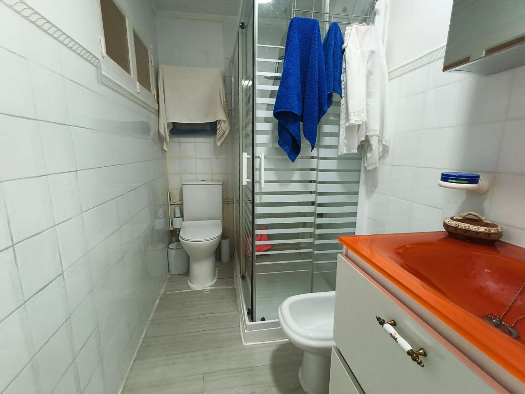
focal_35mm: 15
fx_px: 227
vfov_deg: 81.7
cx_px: 262
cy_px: 197
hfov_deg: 98.2
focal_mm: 1.67
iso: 125
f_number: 2.2
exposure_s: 1/50
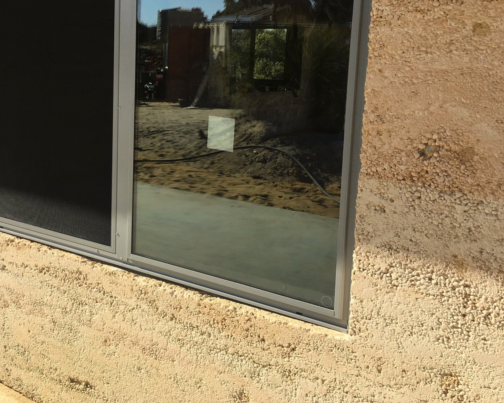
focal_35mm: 42
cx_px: 138
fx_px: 626
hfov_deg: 42.7
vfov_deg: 35.4
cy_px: 141
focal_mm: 4.15
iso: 25
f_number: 2.2
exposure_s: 1/1326
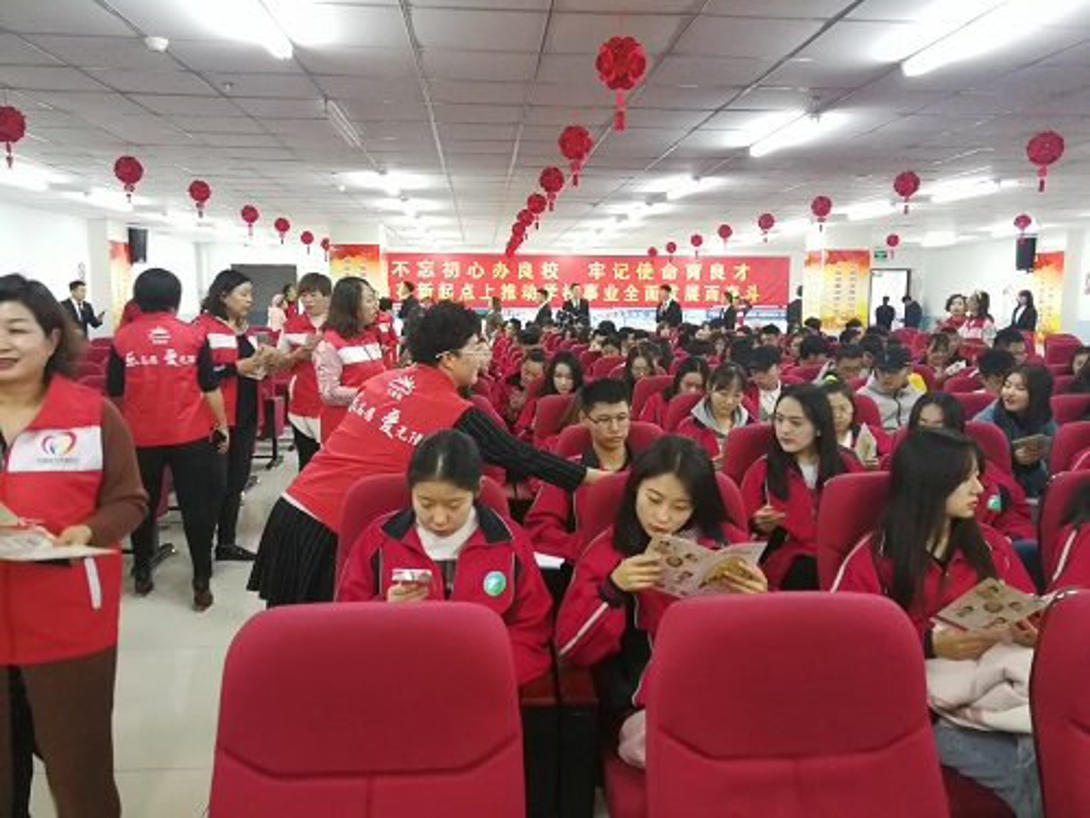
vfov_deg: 51.4
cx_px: 545
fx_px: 850
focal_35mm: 27
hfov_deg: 65.3
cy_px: 409
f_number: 2.2
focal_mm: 3.95
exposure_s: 1/33.3
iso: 500
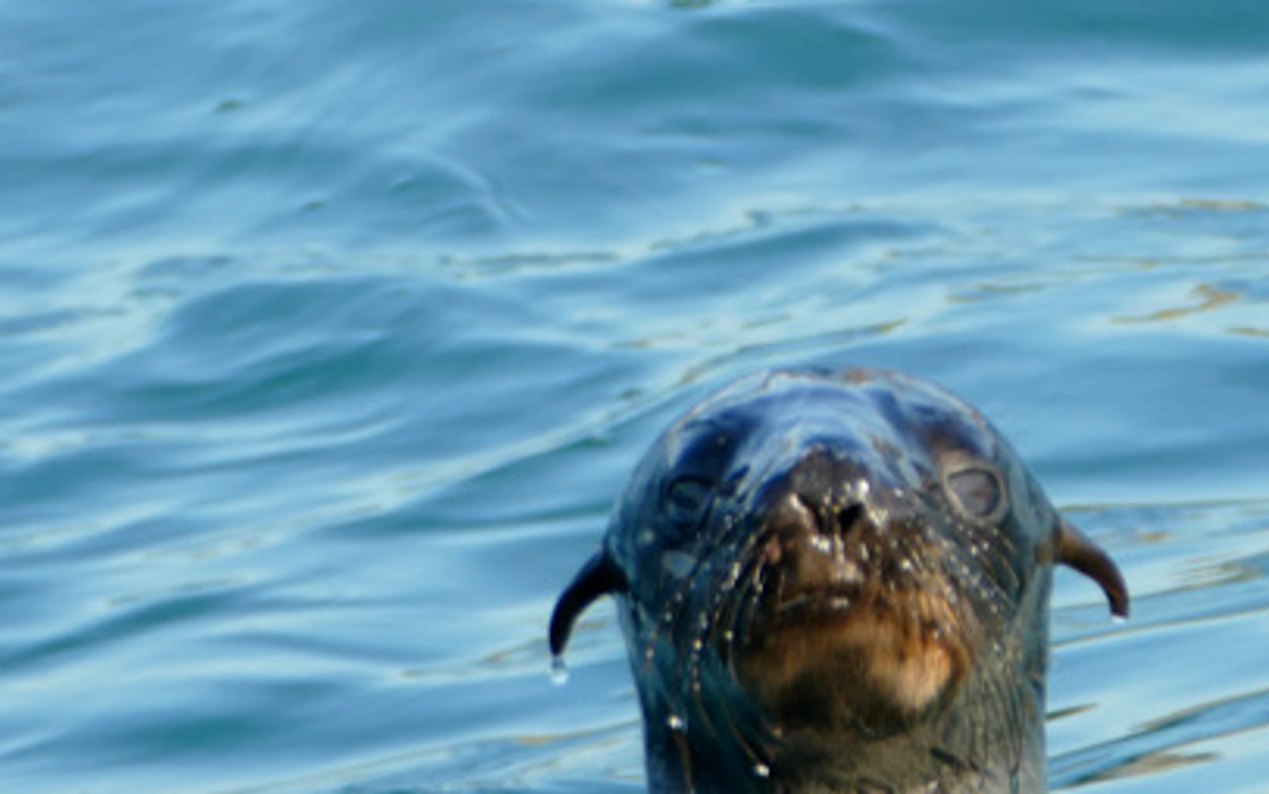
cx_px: 903
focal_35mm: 917
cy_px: 603
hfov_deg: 2.3
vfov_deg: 1.4
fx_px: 31723
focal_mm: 146
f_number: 4
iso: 125
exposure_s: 1/320
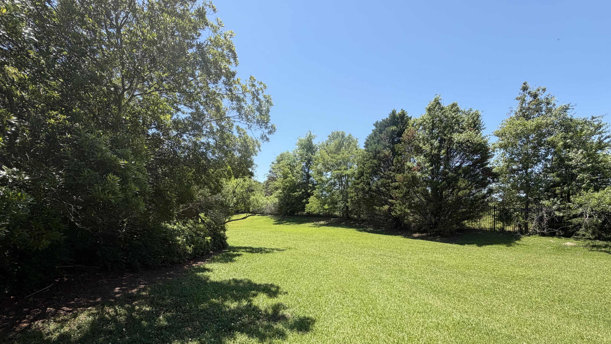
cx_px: 299
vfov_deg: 65.9
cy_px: 220
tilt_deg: -3.1
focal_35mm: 16
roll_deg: +0.3
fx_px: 259
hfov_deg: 99.4
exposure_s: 1/770
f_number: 2.2
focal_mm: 2.22
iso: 40
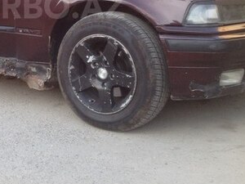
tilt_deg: -7.8
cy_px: 6
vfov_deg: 18.7
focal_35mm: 77
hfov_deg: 24.8
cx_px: 41
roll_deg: +2.0
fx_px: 545
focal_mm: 4.28
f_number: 2.4
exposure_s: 1/120
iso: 80
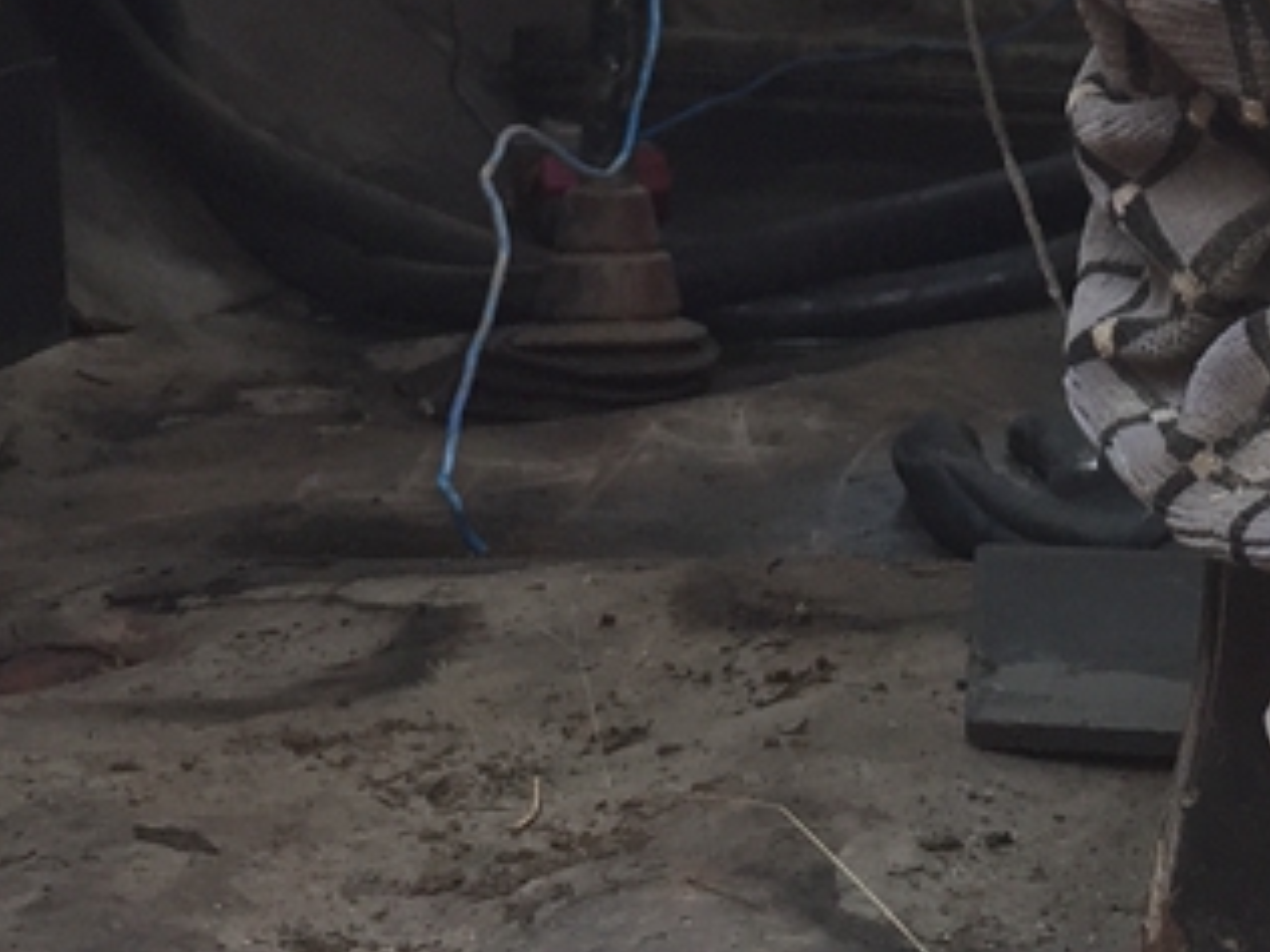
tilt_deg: +3.5
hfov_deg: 17.7
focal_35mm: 110
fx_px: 4036
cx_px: 1025
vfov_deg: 12.6
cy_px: -594
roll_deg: +1.8
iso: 32
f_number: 2.2
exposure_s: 1/100
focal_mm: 4.15
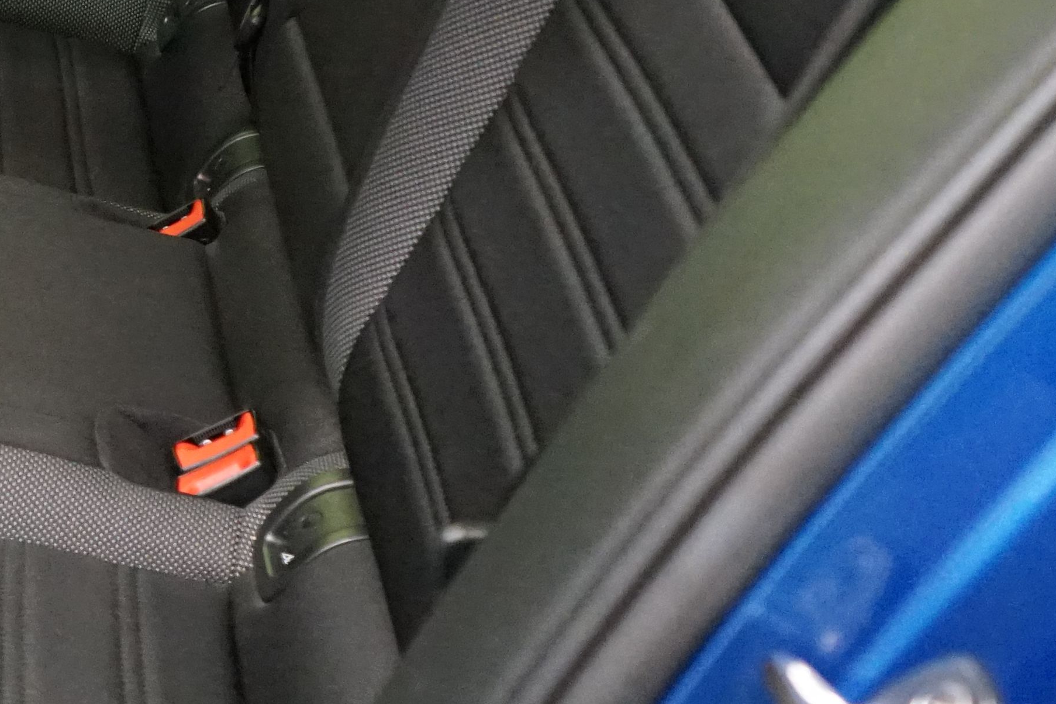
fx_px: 2728
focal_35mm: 93
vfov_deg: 14.4
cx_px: -223
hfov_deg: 20.4
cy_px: -34
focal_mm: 28
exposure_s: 1/125
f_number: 3.5
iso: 6400
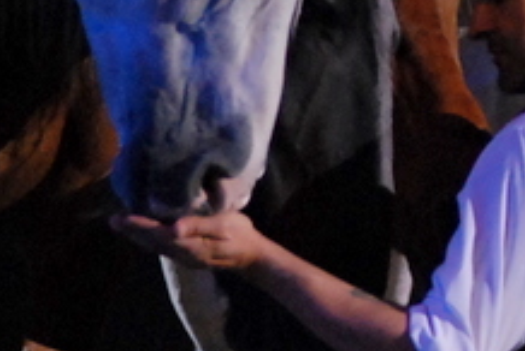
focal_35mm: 844
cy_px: 10
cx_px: 665
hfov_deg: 2.4
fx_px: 12325
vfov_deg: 1.6
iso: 1600
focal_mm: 170
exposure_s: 1/500
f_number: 2.8
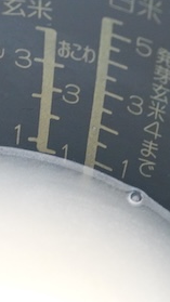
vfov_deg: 15.7
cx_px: -2
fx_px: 1098
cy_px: 175
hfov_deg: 8.8
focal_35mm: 137
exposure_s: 1/20
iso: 3200
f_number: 5.6
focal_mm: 38
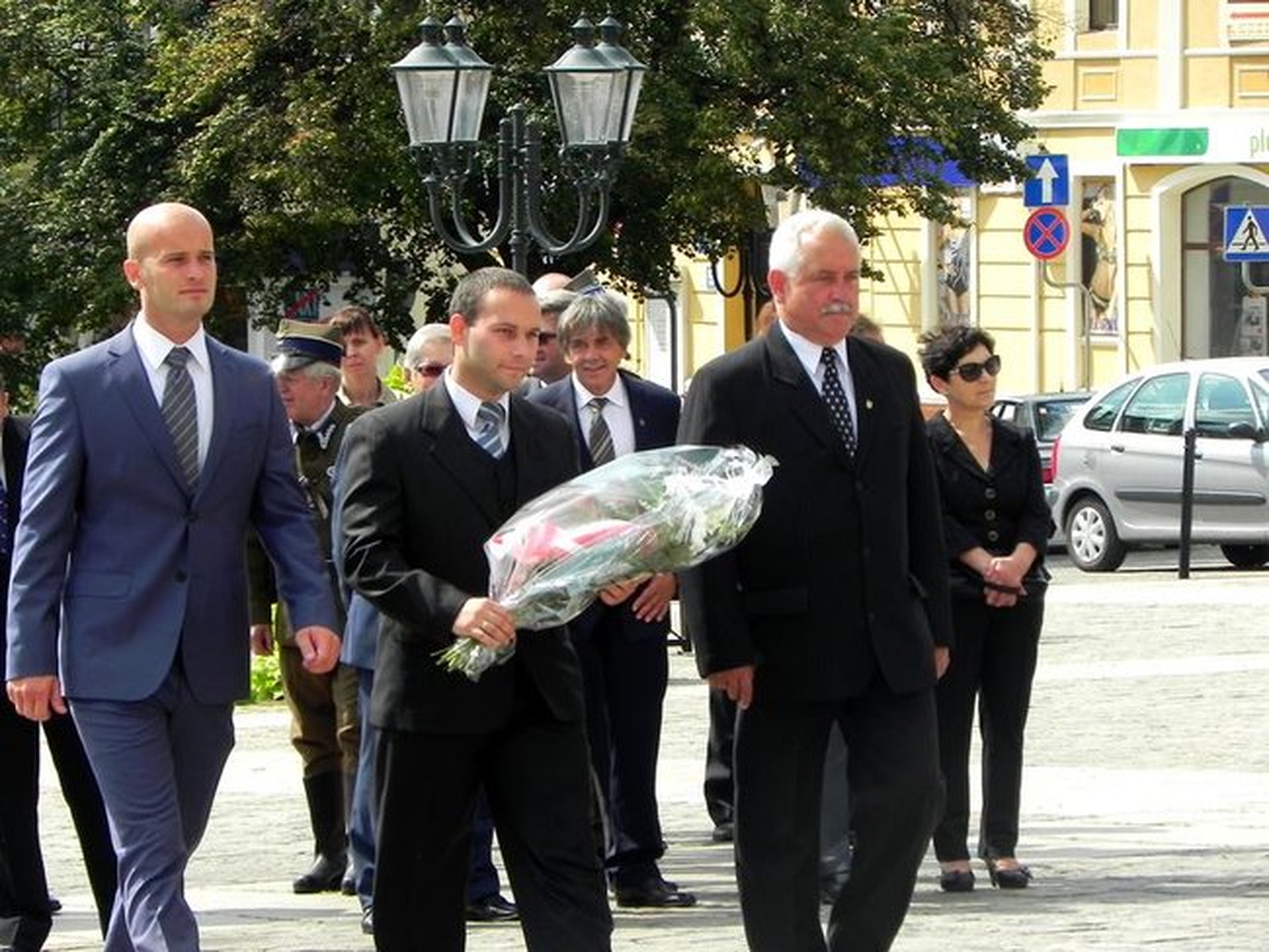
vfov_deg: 6.0
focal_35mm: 247
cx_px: 634
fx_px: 9058
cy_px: 476
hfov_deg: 8.0
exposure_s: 1/294
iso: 160
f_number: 6.3
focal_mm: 44
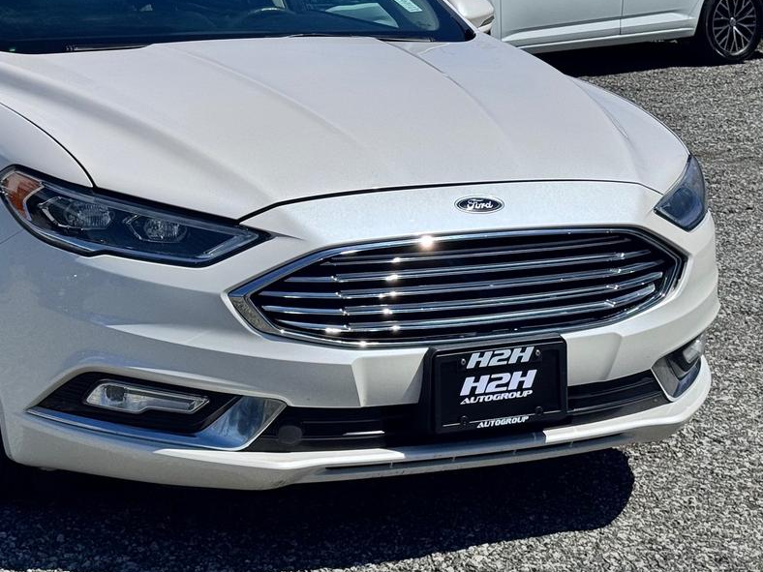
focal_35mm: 78
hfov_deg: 24.8
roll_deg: -0.9
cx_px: 217
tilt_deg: -7.1
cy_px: 204
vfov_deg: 18.9
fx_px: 1719
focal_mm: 6.76
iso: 80
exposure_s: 1/10526
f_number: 1.78
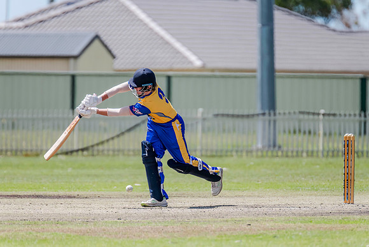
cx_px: 181
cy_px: 123
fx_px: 6338
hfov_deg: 3.3
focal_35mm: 618
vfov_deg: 2.2
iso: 800
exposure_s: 1/2500
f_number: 6.3
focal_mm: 600
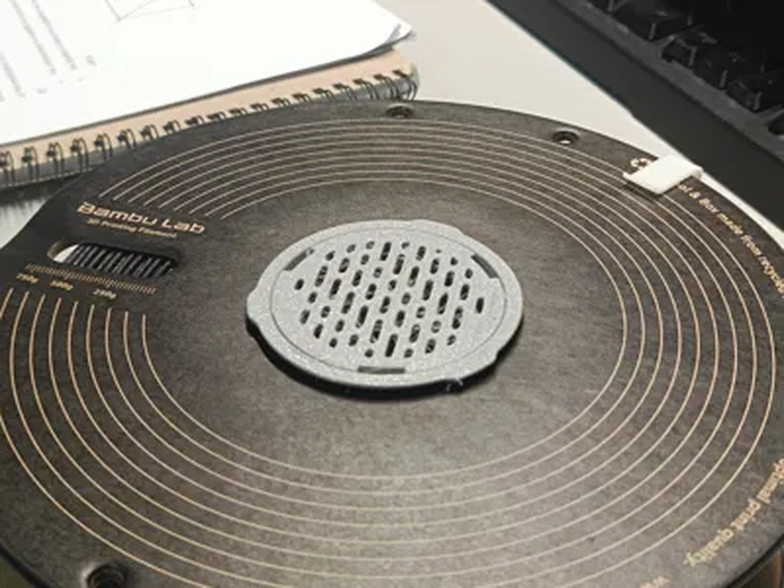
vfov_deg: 28.0
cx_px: 392
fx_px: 1178
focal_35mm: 52
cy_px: 294
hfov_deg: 36.8
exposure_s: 1/50
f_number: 1.75
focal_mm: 5.25
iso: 160
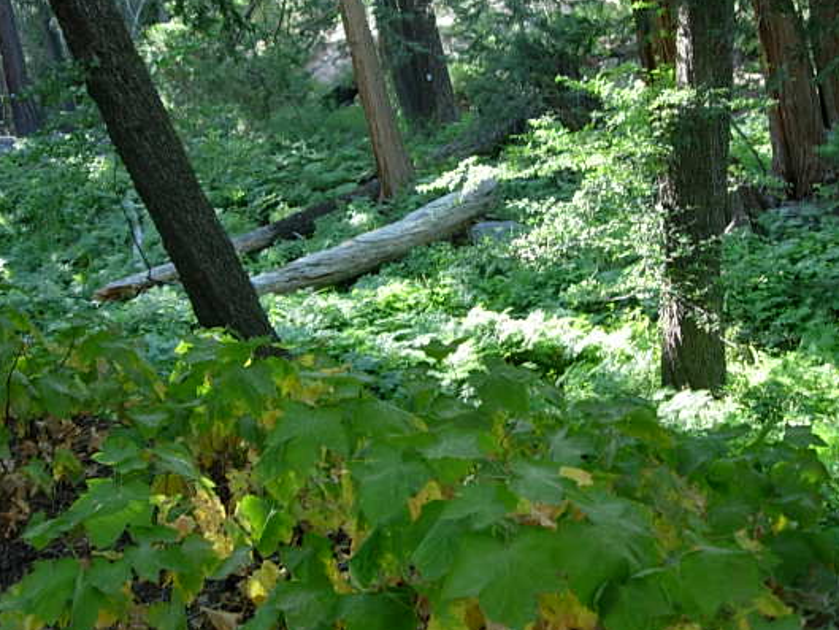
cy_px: 284
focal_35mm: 46
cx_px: 479
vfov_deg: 31.5
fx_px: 1115
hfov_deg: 41.1
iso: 64
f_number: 2.8
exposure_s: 1/31
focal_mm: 7.8
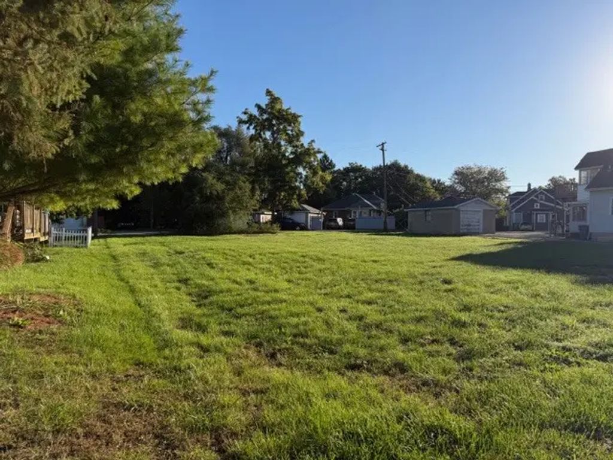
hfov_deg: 71.6
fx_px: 425
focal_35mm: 24
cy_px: 230
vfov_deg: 56.8
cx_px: 306
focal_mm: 6.76
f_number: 1.78
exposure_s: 1/3953
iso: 80
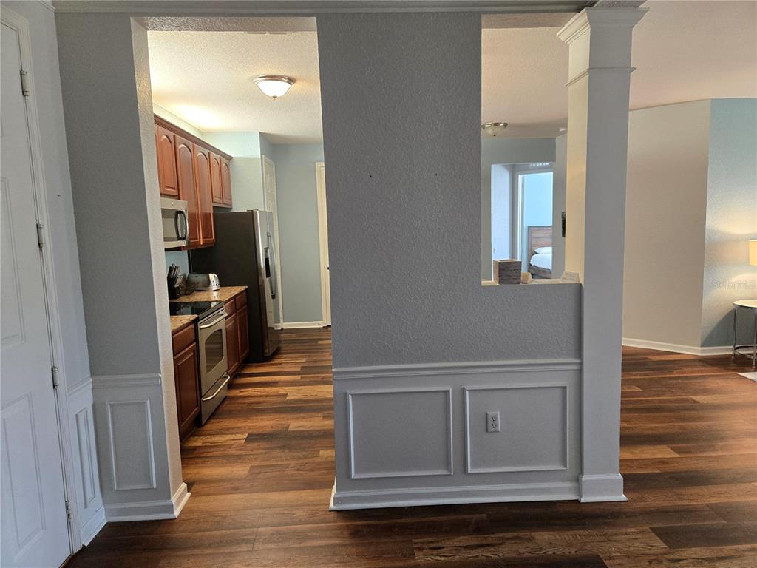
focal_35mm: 23
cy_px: 284
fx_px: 503
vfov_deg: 58.9
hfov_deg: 73.9
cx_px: 378
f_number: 1.8
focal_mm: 5.4
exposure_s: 1/120
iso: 320
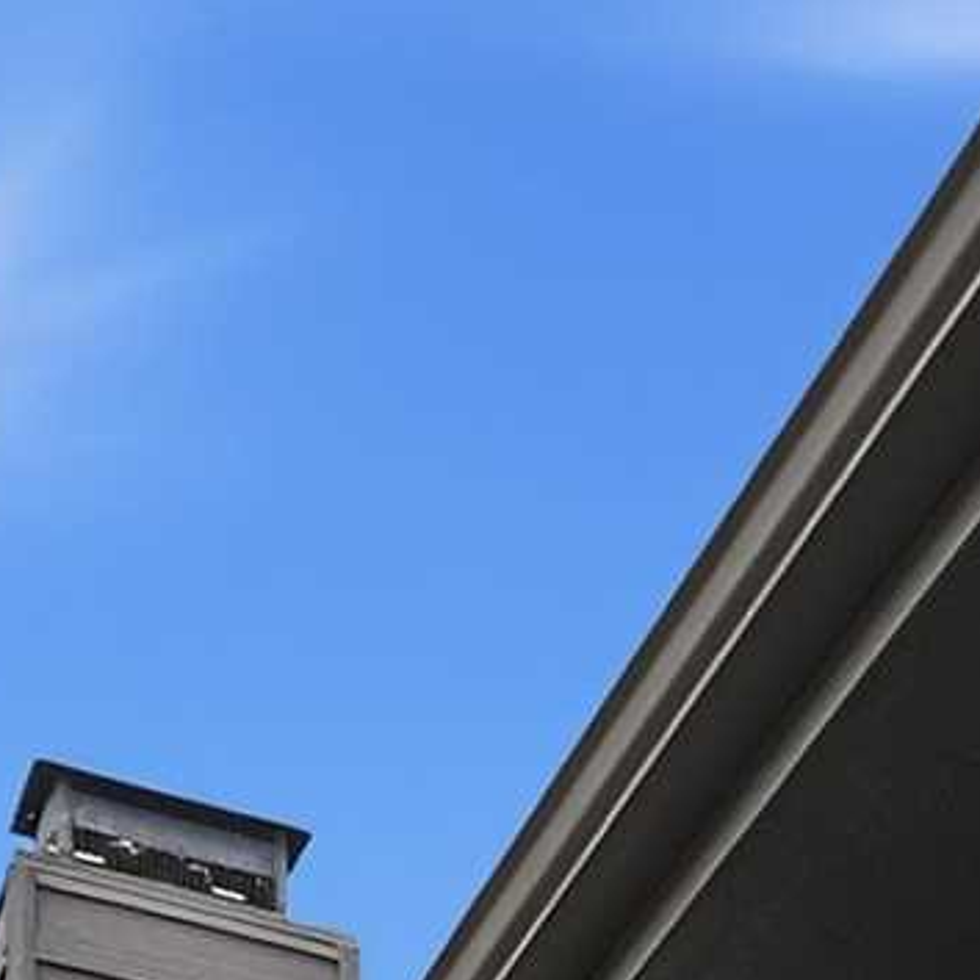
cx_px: 3239
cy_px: 2516
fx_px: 3780
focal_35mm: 118
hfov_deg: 9.7
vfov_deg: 11.5
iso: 100
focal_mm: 16
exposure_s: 1/400
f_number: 8
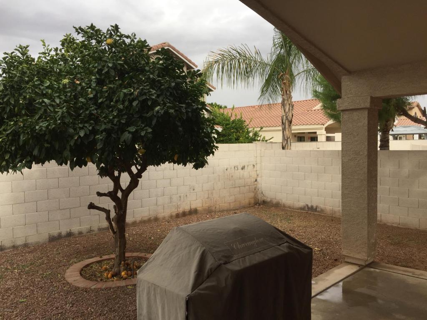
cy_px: 160
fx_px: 358
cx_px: 214
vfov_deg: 48.2
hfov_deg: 61.7
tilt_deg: -2.7
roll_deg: +0.0
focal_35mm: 29
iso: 32
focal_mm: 4.15
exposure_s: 1/549
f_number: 2.2
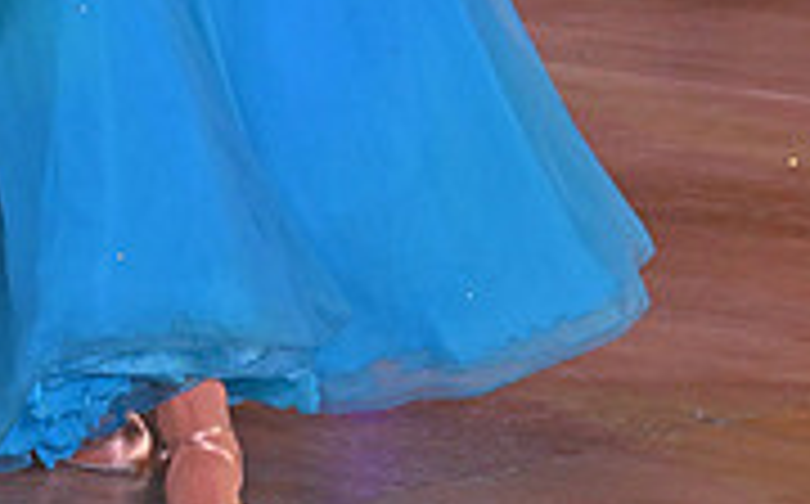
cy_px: -544
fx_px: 5446
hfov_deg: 8.5
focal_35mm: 247
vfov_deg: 5.2
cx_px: 34
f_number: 7.1
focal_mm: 75
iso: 3200
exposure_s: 1/320
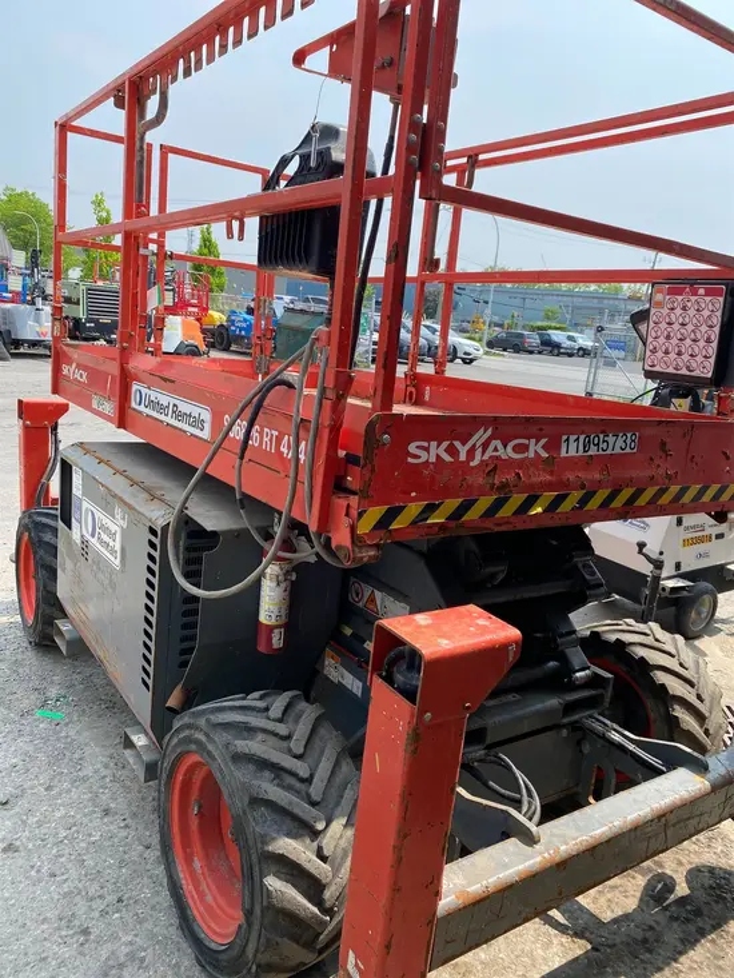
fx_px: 735
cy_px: 489
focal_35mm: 26
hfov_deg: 53.1
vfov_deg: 67.3
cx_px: 367
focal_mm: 4.25
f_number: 1.8
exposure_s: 1/1272
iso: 32
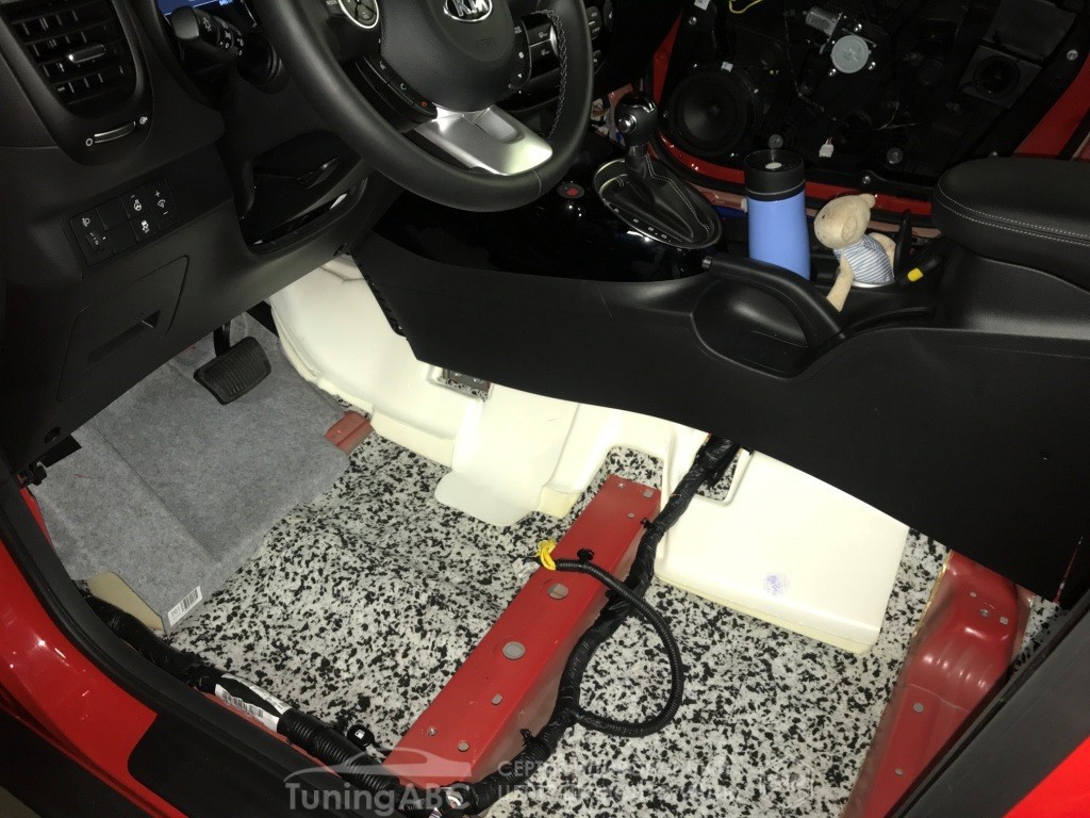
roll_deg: +1.5
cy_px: 409
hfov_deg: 63.4
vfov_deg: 49.7
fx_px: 882
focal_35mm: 28
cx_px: 545
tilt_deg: -35.9
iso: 64
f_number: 1.8
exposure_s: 1/17
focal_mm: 3.99
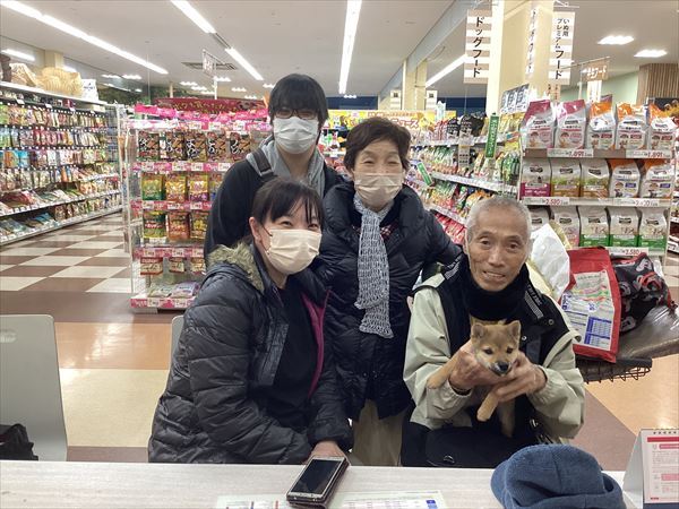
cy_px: 254
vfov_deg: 45.4
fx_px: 608
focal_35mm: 31
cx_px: 340
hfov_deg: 58.4
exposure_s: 1/50
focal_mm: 3.3
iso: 160
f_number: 2.4
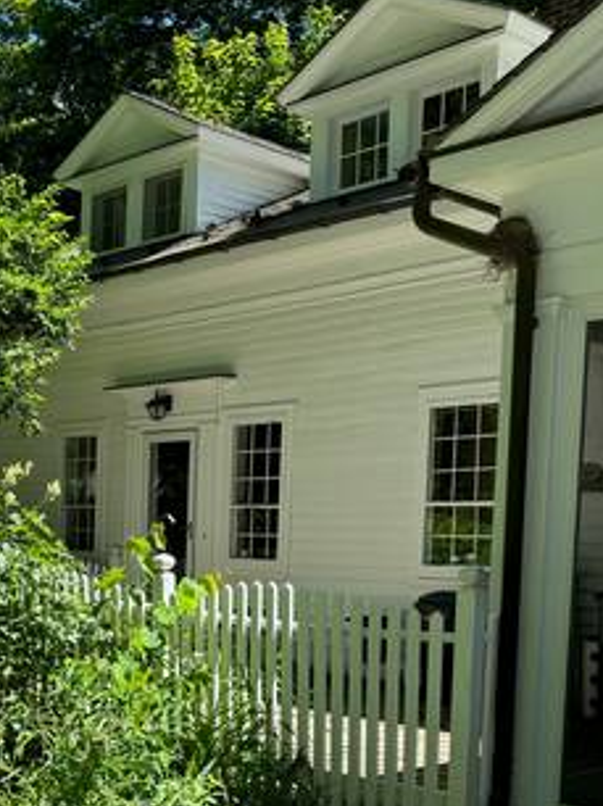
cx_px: 126
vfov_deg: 36.7
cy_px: 595
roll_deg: -2.0
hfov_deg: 28.0
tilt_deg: -3.2
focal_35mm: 51
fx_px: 1186
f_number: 1.6
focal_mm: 5.96
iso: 50
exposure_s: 1/1027
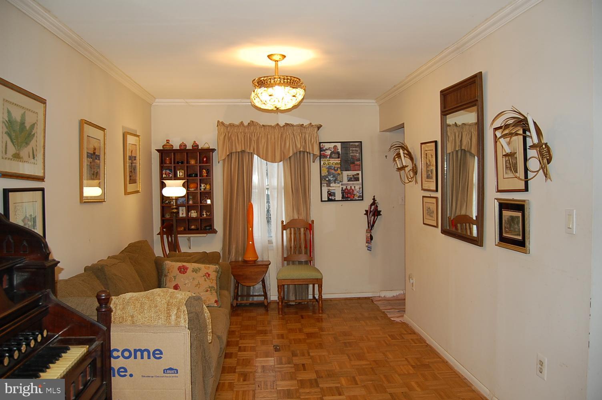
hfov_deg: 67.4
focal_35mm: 27
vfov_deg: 47.8
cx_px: 301
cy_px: 200
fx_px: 451
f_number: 3.5
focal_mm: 18
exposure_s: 1/60
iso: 400
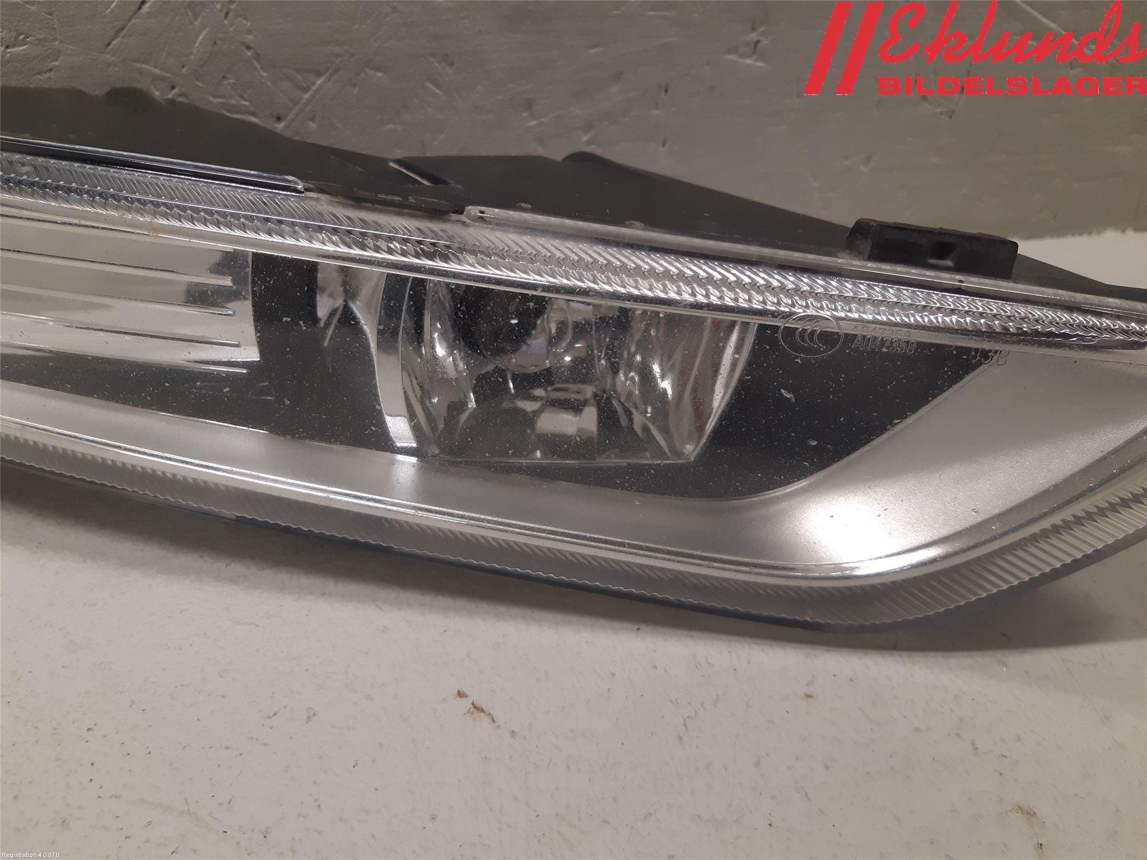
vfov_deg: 53.1
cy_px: 430
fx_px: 862
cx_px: 574
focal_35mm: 26
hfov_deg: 67.3
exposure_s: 1/60
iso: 125
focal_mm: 3.93
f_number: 1.7
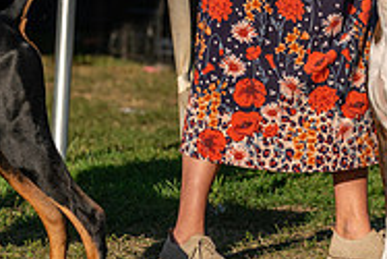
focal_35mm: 419
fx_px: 4508
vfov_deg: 3.3
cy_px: -80
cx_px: 410
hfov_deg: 4.9
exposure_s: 1/1250
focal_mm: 135
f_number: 4.5
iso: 125
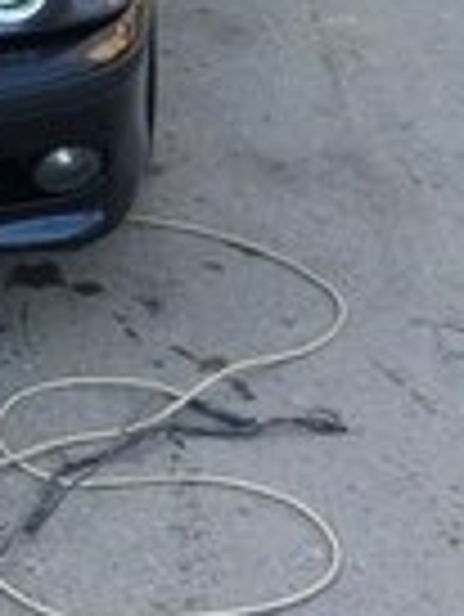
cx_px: -311
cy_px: -202
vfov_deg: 17.5
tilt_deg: -16.4
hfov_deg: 13.0
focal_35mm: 105
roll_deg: +2.1
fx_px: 1874
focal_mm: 4.15
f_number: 2.2
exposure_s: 1/113
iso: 32
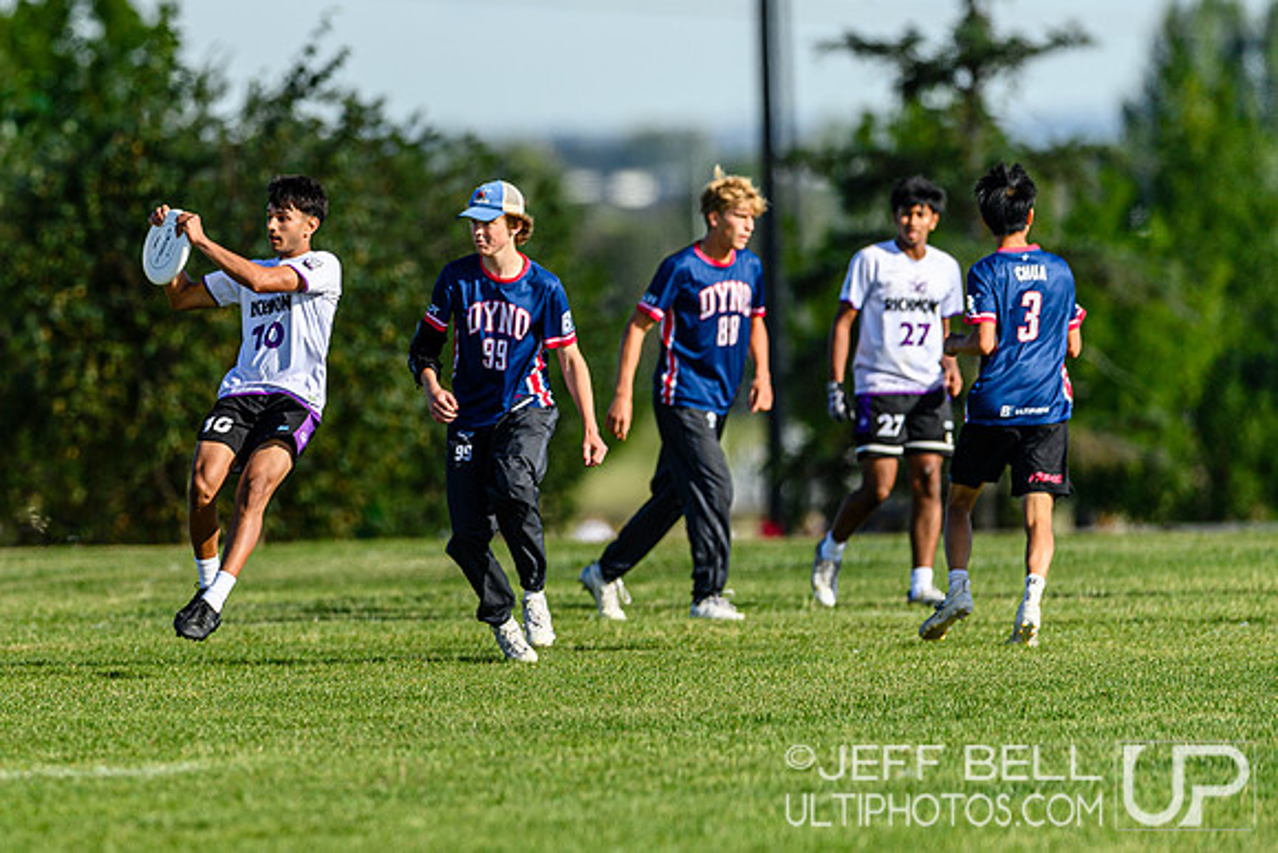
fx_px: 23469
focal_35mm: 661
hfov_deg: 3.1
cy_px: 507
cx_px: 224
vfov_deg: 2.1
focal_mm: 400
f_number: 3.2
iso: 100
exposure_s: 1/2000
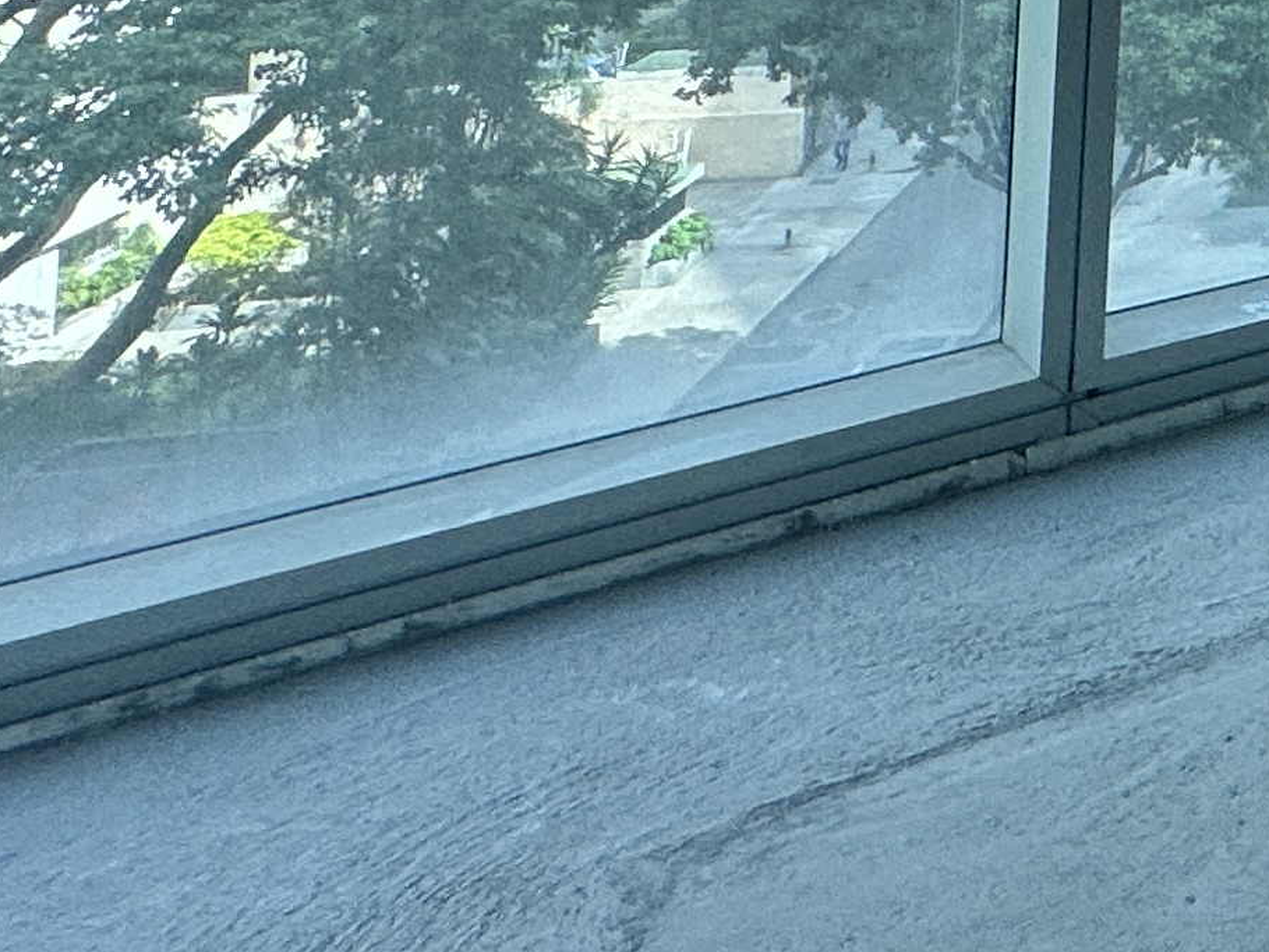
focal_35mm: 62
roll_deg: -2.2
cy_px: -631
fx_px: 2273
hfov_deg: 19.4
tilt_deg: +1.3
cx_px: 2491
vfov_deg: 19.3
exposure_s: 1/99
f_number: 2.2
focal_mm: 2.22
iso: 64
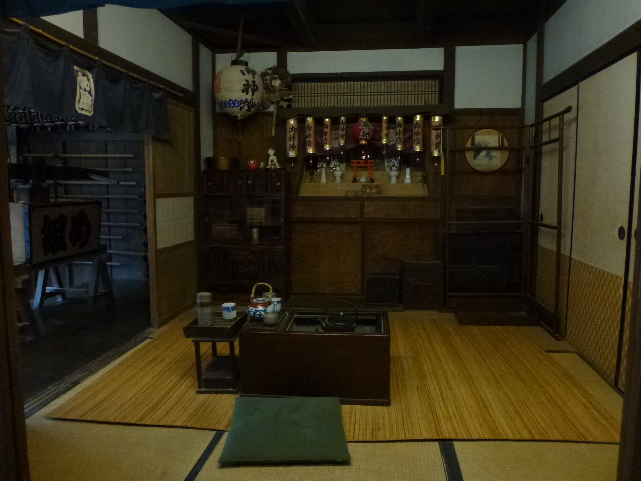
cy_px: 240
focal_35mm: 24
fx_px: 444
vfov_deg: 56.8
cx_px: 320
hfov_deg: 71.6
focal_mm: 4.3
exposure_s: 1/60
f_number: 3.3
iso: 400
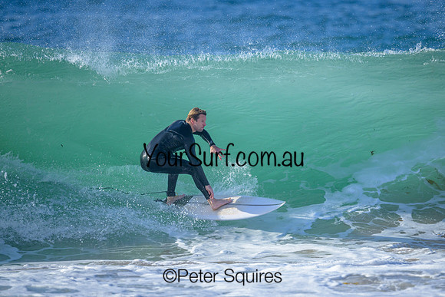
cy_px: 153
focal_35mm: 822
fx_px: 10157
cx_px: 228
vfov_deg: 1.7
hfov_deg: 2.5
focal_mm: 800
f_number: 6.3
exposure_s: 1/2000
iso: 360
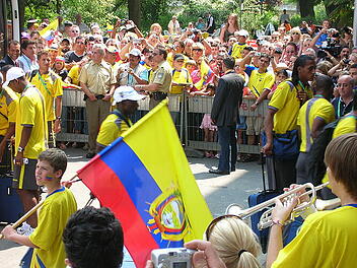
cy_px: 134
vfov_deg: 14.1
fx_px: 1083
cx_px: 178
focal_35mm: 105
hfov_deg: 18.7
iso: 50
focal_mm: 17.4
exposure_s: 1/61.2
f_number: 4.9
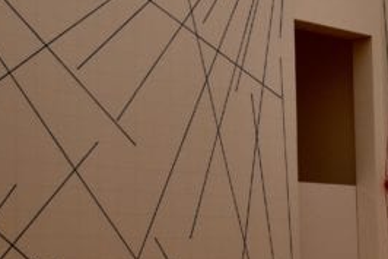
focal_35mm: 104
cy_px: 191
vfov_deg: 13.1
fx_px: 1120
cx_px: 473
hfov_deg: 18.6
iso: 200
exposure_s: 1/40
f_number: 3.5
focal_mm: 18
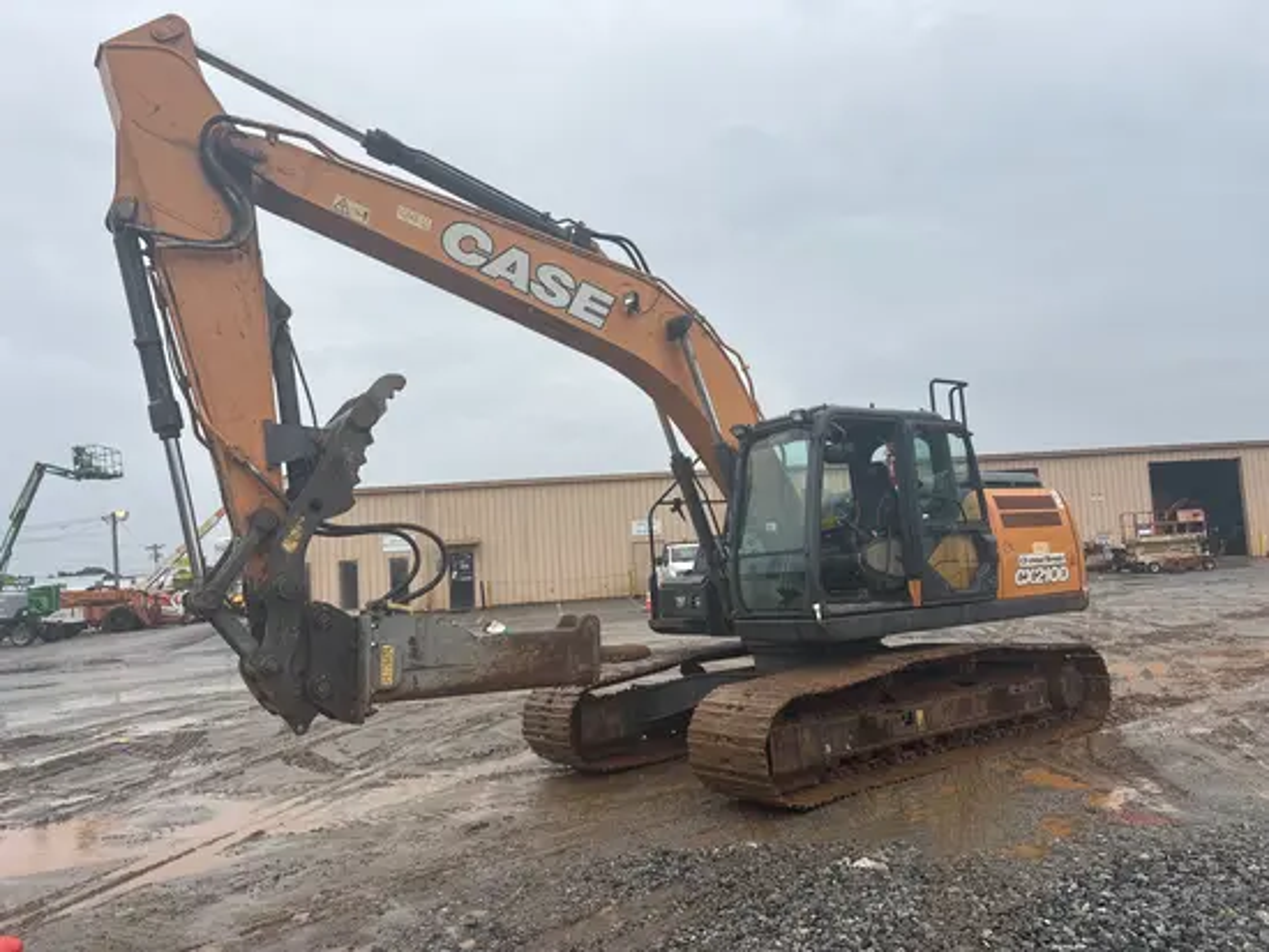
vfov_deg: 53.1
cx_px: 634
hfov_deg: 67.3
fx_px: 954
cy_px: 476
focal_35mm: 26
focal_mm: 5.96
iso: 50
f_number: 1.6
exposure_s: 1/918
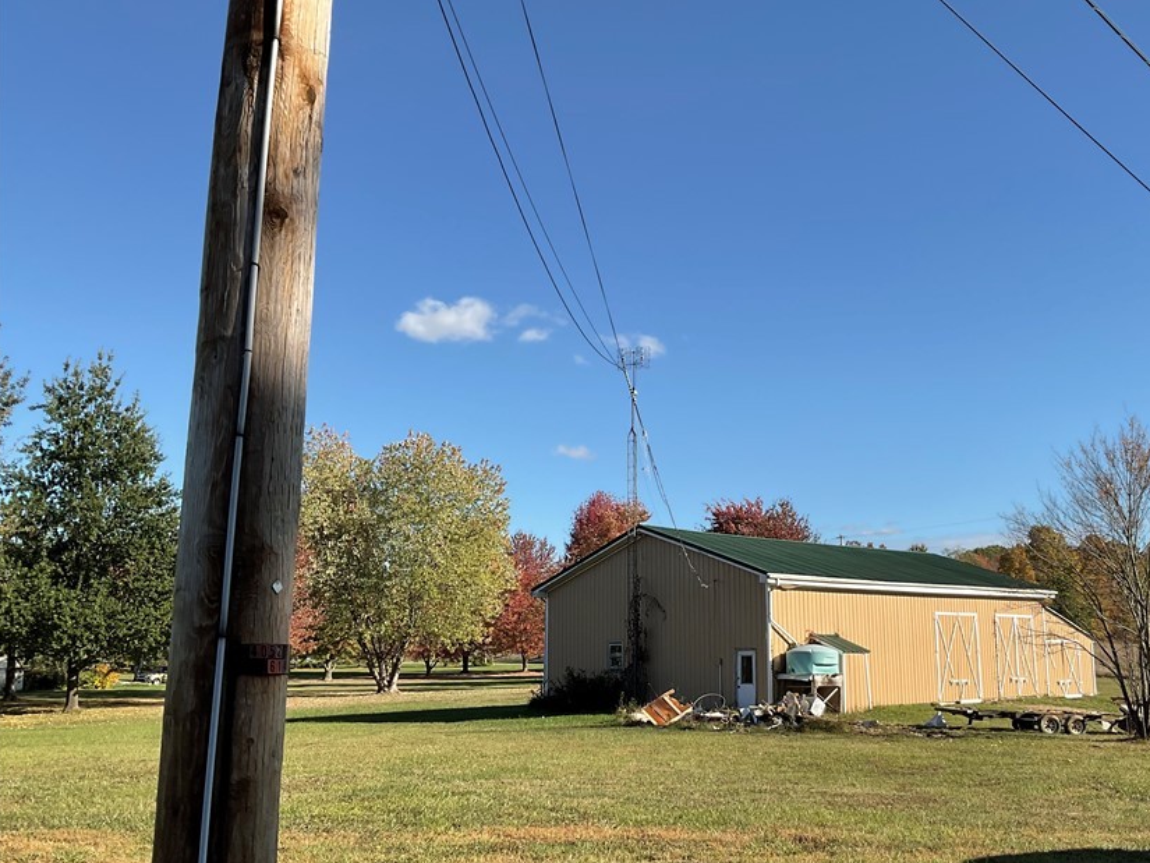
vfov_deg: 39.5
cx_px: 710
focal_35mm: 36
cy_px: 512
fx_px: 1196
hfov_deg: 50.9
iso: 16
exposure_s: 1/1675
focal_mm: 3
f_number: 1.8
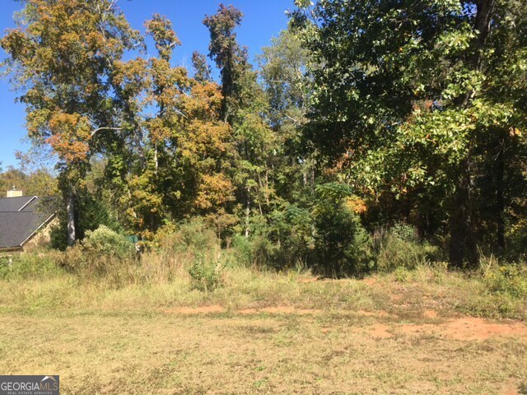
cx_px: 264
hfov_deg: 61.7
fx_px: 442
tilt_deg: +4.2
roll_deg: +1.2
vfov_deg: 48.2
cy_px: 198
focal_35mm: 29
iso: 25
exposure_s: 1/625
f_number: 2.2
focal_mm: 4.15
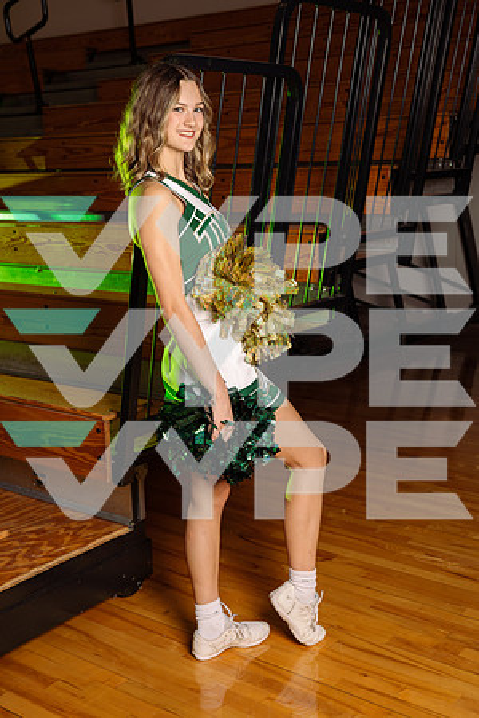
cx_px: 240
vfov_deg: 42.7
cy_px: 359
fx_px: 918
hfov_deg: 29.2
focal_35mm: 46
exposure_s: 1/250
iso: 125
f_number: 5.6
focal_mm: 46
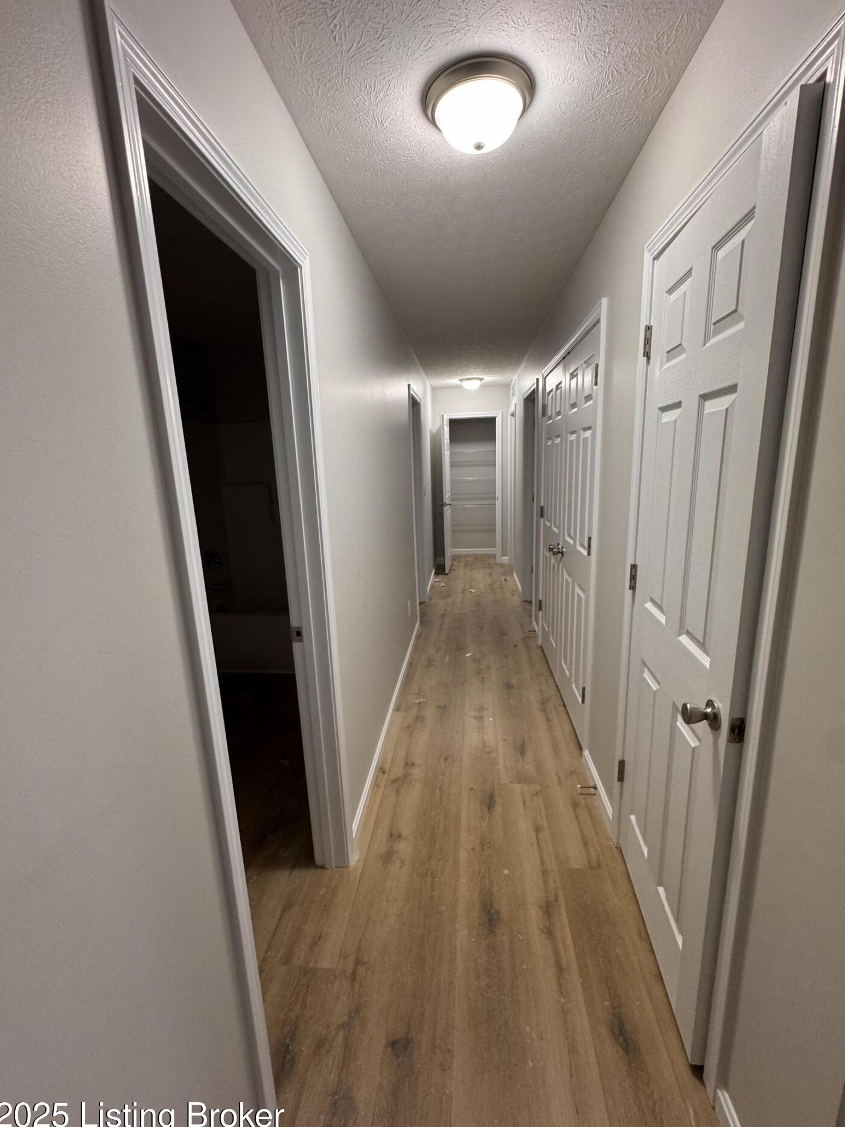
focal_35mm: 15
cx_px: 419
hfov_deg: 81.7
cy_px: 567
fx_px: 488
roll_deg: +3.1
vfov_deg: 98.2
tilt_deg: -13.7
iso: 200
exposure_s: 1/60
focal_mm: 2.22
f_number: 2.2
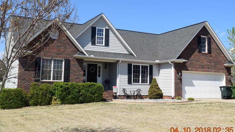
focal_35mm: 44
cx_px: 118
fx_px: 272
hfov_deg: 46.7
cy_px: 50
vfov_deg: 27.2
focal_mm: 23
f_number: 9
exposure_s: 1/640
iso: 200
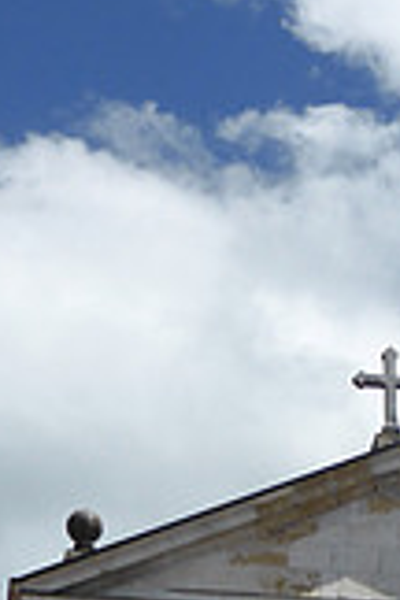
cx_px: 372
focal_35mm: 160
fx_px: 2666
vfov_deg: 11.9
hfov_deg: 8.5
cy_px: 1056
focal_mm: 7.4
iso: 100
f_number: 3.9
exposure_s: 1/1600
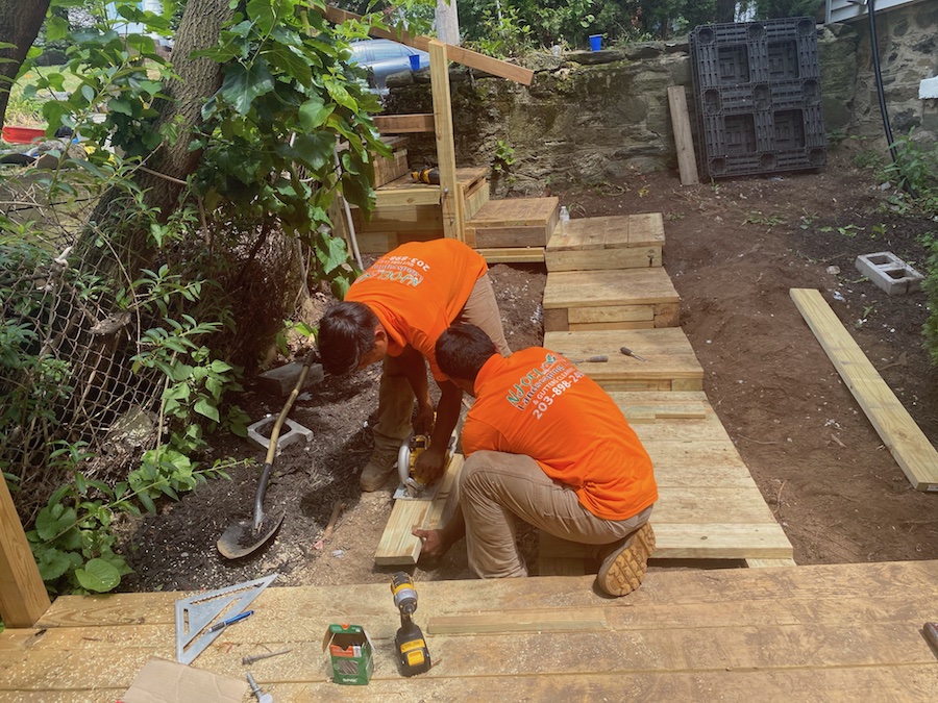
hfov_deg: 67.3
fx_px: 705
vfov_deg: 53.1
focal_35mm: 26
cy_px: 352
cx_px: 469
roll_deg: +4.7
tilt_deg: -16.7
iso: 32
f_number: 1.8
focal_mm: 4.25
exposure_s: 1/853
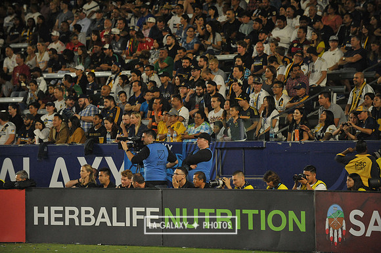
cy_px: 126
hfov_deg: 10.3
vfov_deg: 6.9
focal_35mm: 200
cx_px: 190
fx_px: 2115
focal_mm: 200
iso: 3200
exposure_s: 1/1250
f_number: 3.2
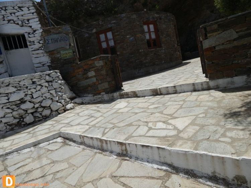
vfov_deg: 58.9
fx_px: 167
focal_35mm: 23
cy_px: 94
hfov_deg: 73.9
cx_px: 126
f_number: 6
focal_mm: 4
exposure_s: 1/1250
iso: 125
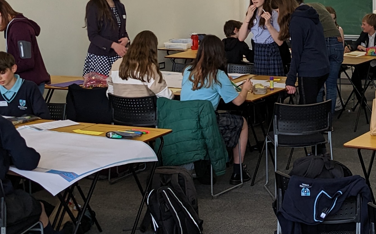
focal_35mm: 85
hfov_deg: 23.8
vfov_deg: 15.3
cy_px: 92
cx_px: 329
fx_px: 871
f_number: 1.73
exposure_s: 1/115
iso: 48
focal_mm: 4.38
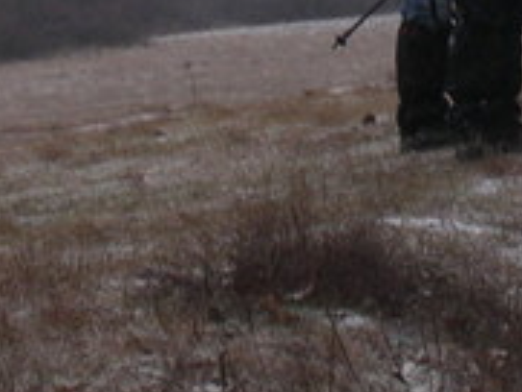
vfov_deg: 4.4
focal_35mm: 336
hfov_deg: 5.9
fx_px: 5070
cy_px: -265
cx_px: 444
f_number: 4.4
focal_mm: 14.5
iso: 100
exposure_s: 1/40
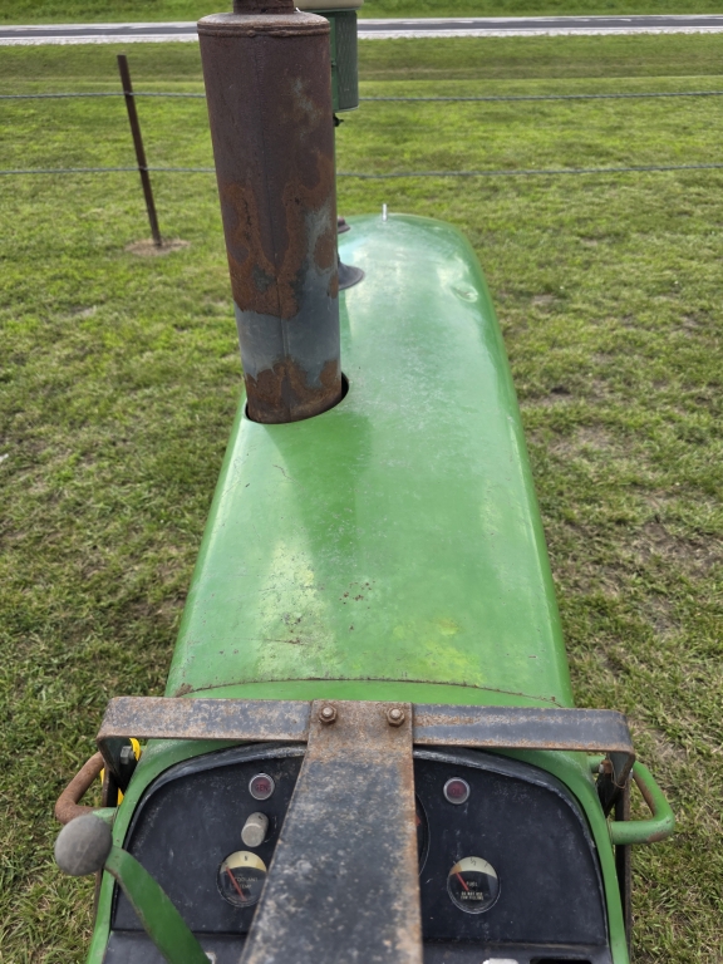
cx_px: 362
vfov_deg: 73.9
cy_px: 482
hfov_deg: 58.9
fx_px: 641
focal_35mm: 23
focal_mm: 6.3
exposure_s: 1/2000
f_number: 1.7
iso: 80
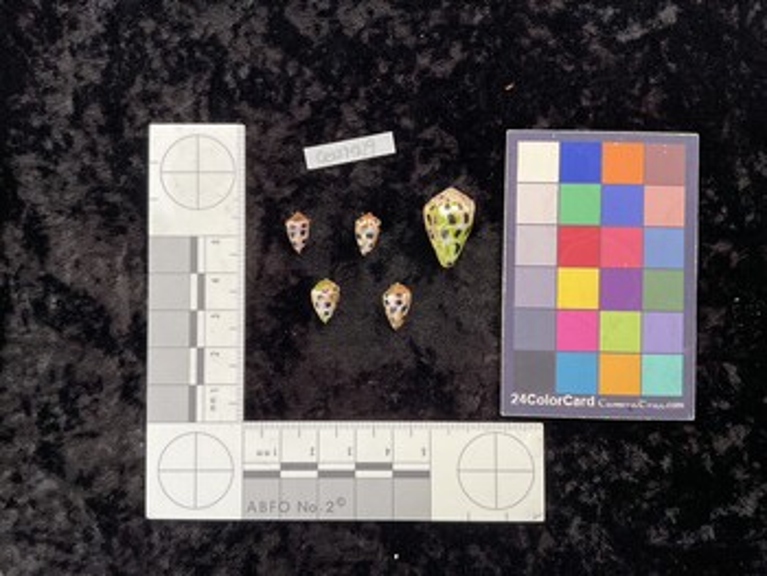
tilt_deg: -88.5
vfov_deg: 48.3
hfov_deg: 61.6
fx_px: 643
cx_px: 384
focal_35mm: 29
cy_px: 288
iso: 64
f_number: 1.8
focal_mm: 3
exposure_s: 1/50
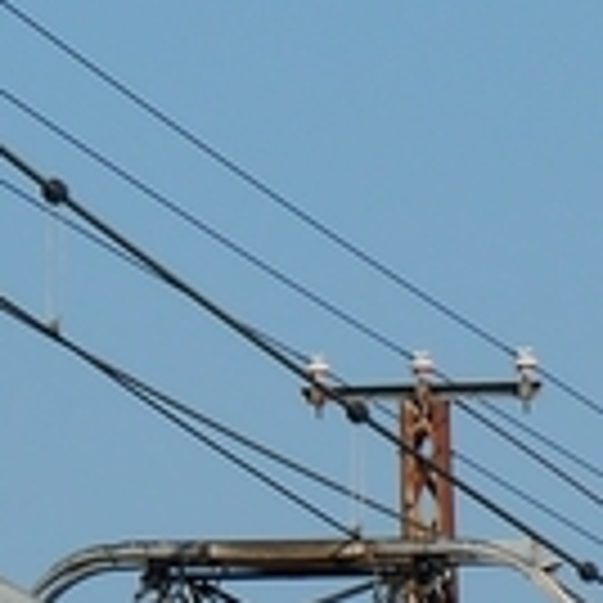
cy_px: 1145
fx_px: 12002
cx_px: 0
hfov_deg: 2.9
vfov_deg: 2.9
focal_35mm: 609
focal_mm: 45
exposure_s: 1/500
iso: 160
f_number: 7.1
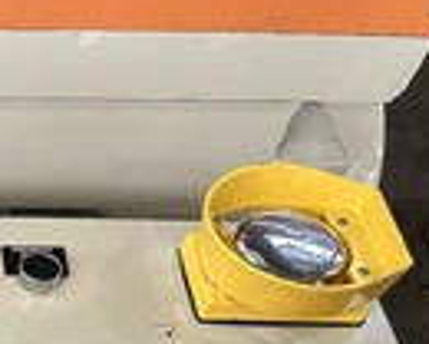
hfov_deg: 21.2
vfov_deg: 18.0
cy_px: 480
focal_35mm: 78
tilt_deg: -55.4
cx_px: -185
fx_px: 990
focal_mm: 5.7
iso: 125
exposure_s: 1/60
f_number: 1.5
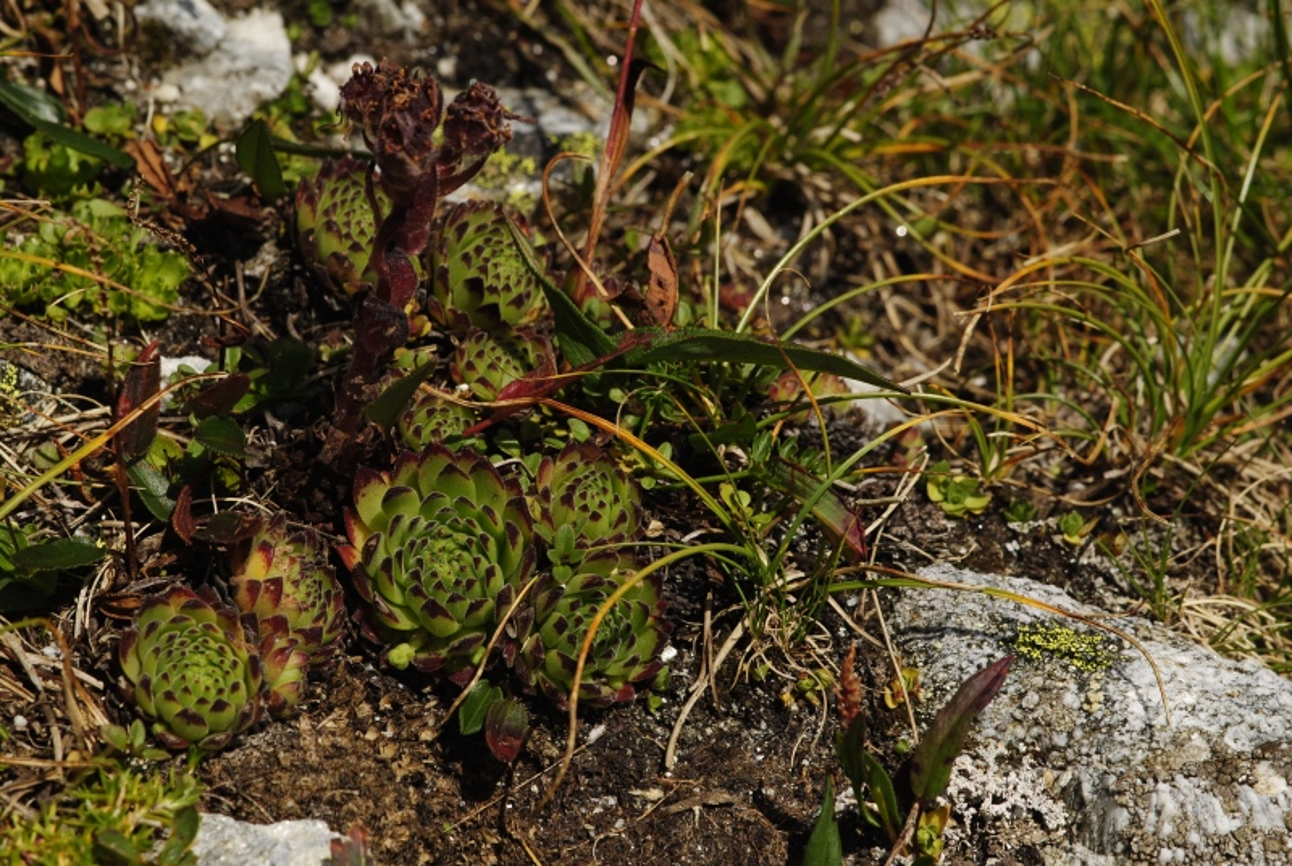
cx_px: 646
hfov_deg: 16.0
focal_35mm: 128
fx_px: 4583
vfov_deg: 10.8
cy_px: 433
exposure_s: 1/320
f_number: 9
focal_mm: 85
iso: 100
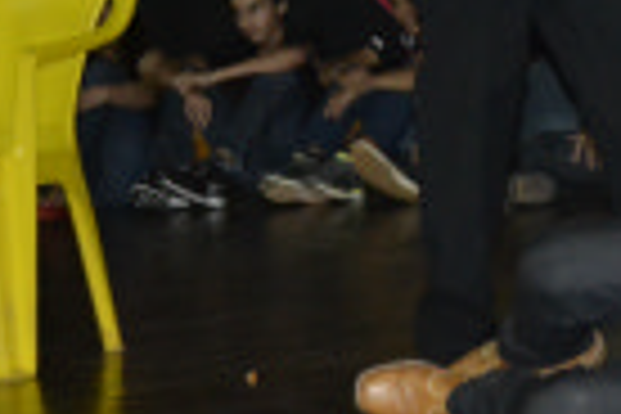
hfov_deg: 9.2
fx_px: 3760
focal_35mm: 218
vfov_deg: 6.3
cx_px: 981
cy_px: -124
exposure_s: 1/60
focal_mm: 40
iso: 3200
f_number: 4.5
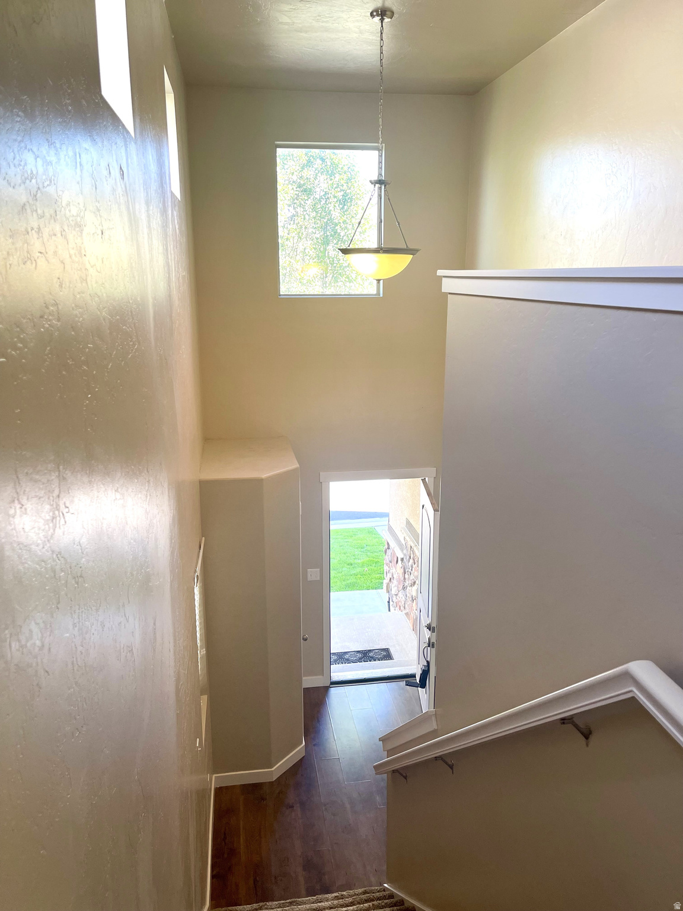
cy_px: 456
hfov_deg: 54.9
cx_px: 342
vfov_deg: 69.4
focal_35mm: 25
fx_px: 658
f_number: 1.6
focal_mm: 5.1
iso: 125
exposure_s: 1/120
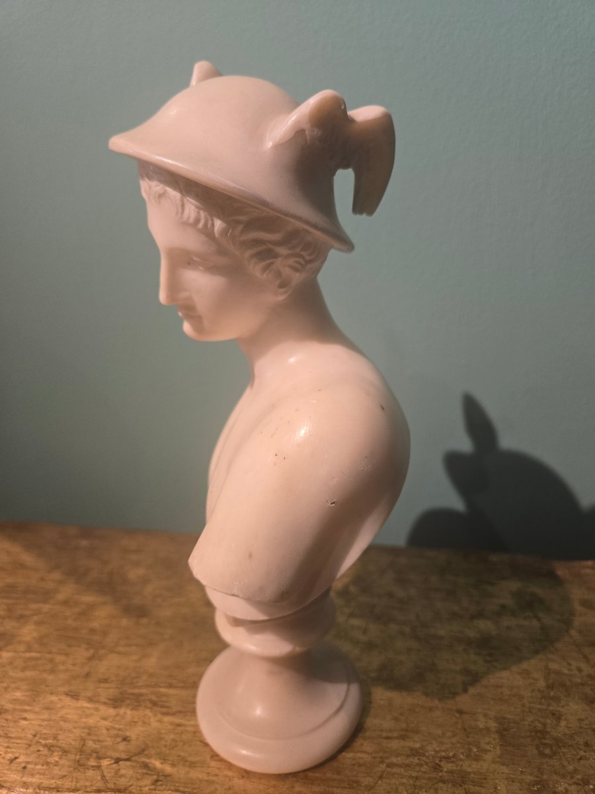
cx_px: 298
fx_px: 527
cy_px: 397
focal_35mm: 23
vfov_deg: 73.9
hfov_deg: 58.9
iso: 125
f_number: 1.8
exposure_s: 1/100
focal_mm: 5.4
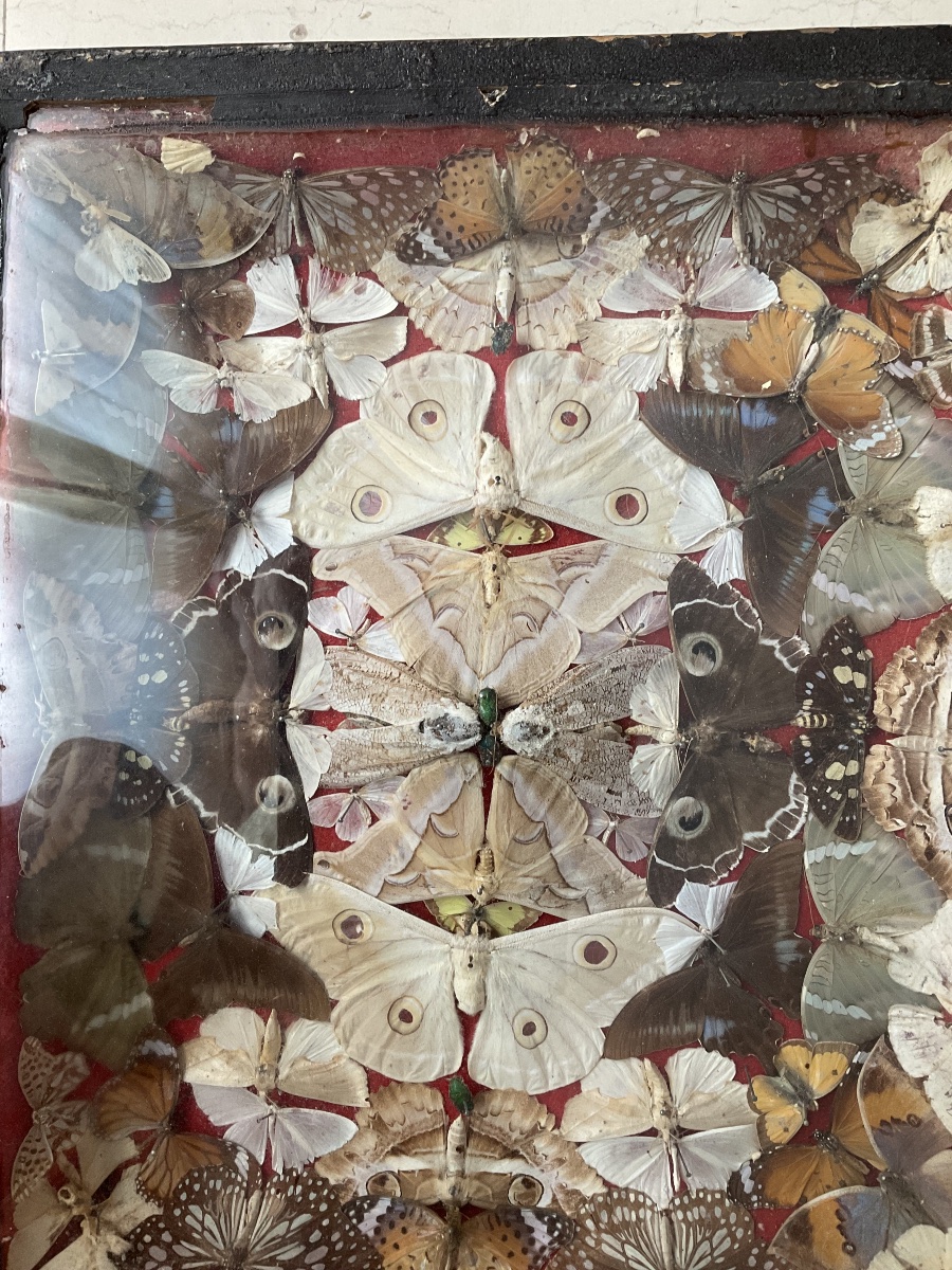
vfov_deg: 61.7
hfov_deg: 48.2
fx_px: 1063
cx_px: 476
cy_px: 635
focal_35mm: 29
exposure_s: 1/60
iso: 64
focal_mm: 3
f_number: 1.8
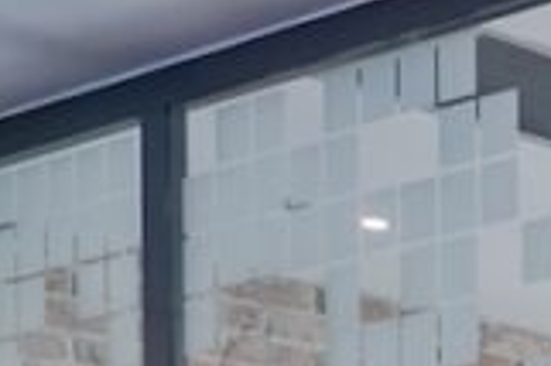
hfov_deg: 10.1
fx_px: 2339
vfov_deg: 8.2
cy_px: 908
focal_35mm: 153
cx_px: 1632
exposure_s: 1/30
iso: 180
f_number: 3.5
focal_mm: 24
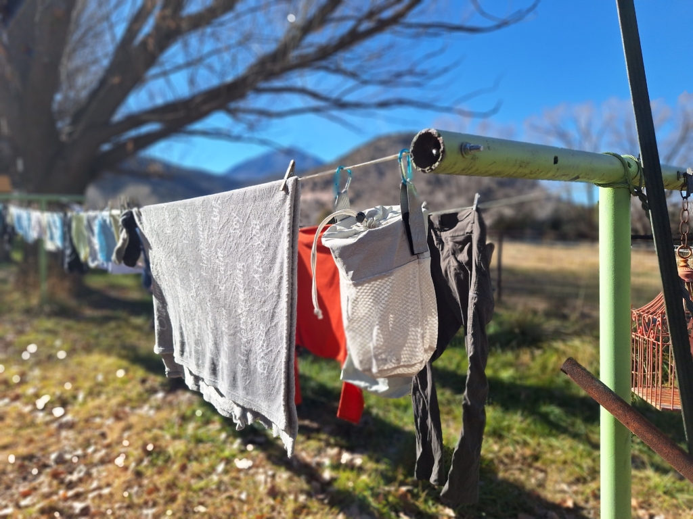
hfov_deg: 73.9
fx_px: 460
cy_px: 260
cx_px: 346
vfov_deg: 58.9
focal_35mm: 23
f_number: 1.8
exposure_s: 1/2096
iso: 40
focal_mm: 5.54
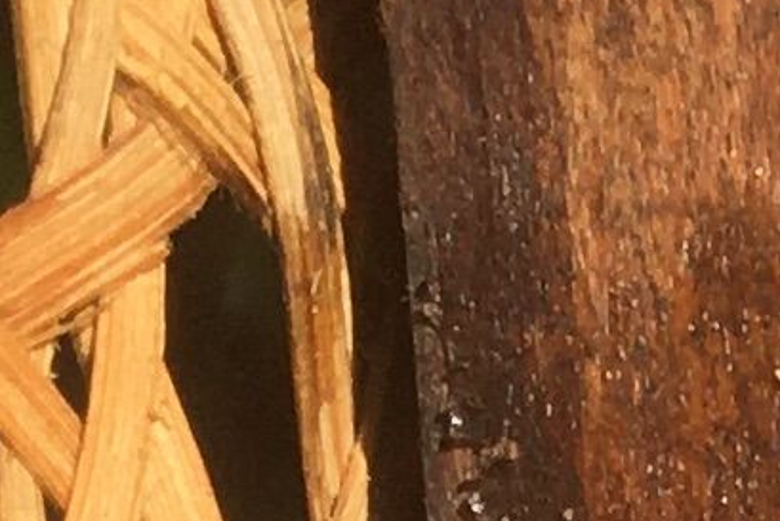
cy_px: 3491
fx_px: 6437
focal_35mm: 297
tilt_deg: -67.9
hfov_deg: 6.9
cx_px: 1037
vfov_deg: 3.7
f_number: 2.2
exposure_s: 1/1040
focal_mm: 4.15
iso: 25
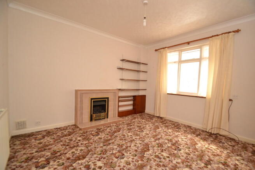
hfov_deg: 100.4
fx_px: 106
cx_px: 128
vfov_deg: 77.4
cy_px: 85
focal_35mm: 15
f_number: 3.5
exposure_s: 1/60
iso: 400
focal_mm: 10
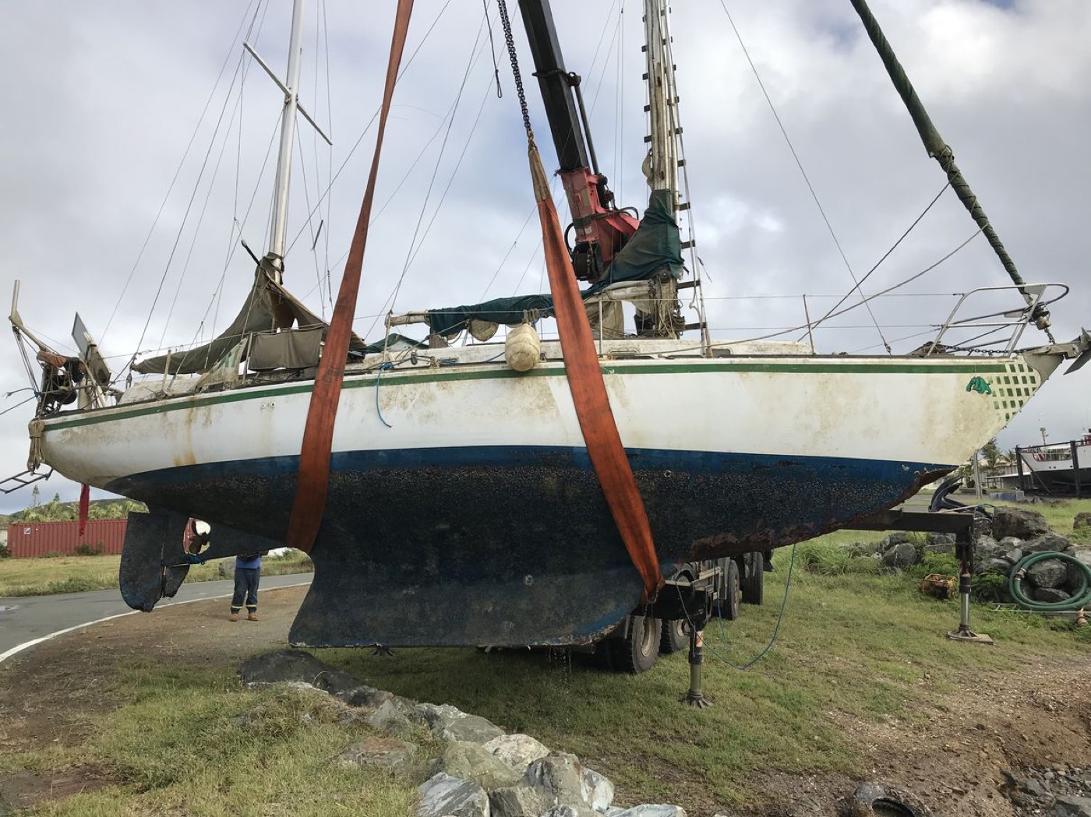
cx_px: 546
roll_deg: +3.3
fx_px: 882
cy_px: 408
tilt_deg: +6.5
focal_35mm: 28
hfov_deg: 63.5
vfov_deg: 49.7
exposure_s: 1/2457
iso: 20
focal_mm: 3.99
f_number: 1.8
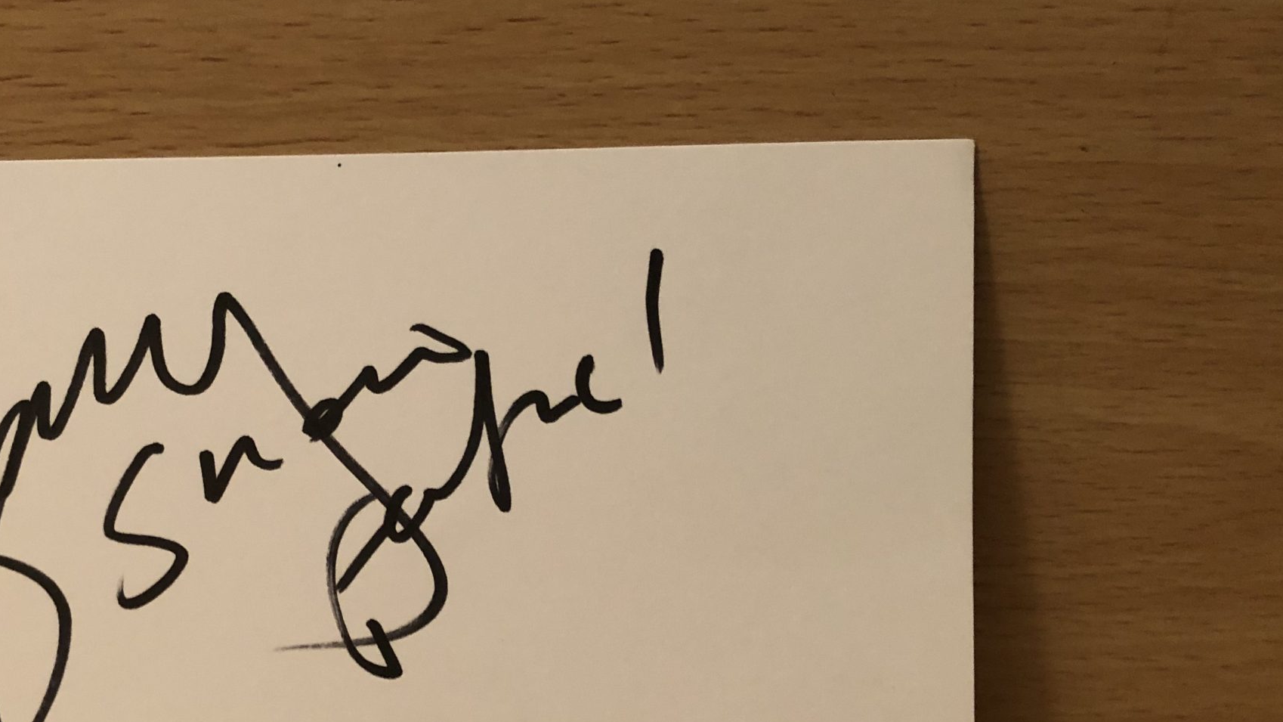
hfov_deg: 43.9
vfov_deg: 25.9
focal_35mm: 46
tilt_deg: -25.2
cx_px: 420
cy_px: 466
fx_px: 1565
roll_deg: +0.7
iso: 100
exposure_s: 1/9
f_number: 1.8
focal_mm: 3.99
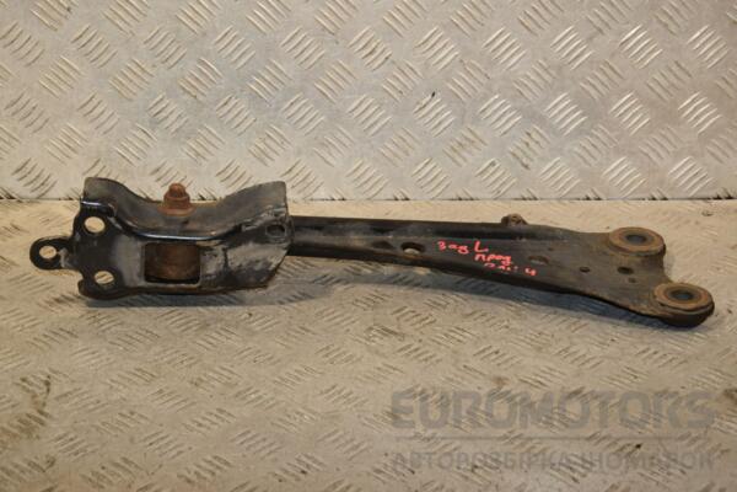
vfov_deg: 18.2
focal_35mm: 75
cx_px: 368
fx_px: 1535
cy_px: 246
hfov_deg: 27.0
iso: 800
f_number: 7.1
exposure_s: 1/200
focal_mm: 50
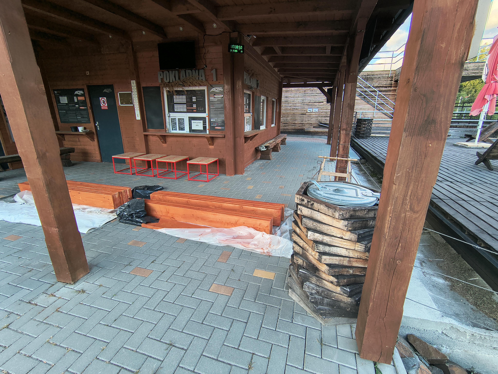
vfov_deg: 94.5
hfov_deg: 110.5
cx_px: 249
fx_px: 173
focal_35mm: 12
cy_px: 187
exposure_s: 1/50
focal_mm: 2.13
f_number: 2.2
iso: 106
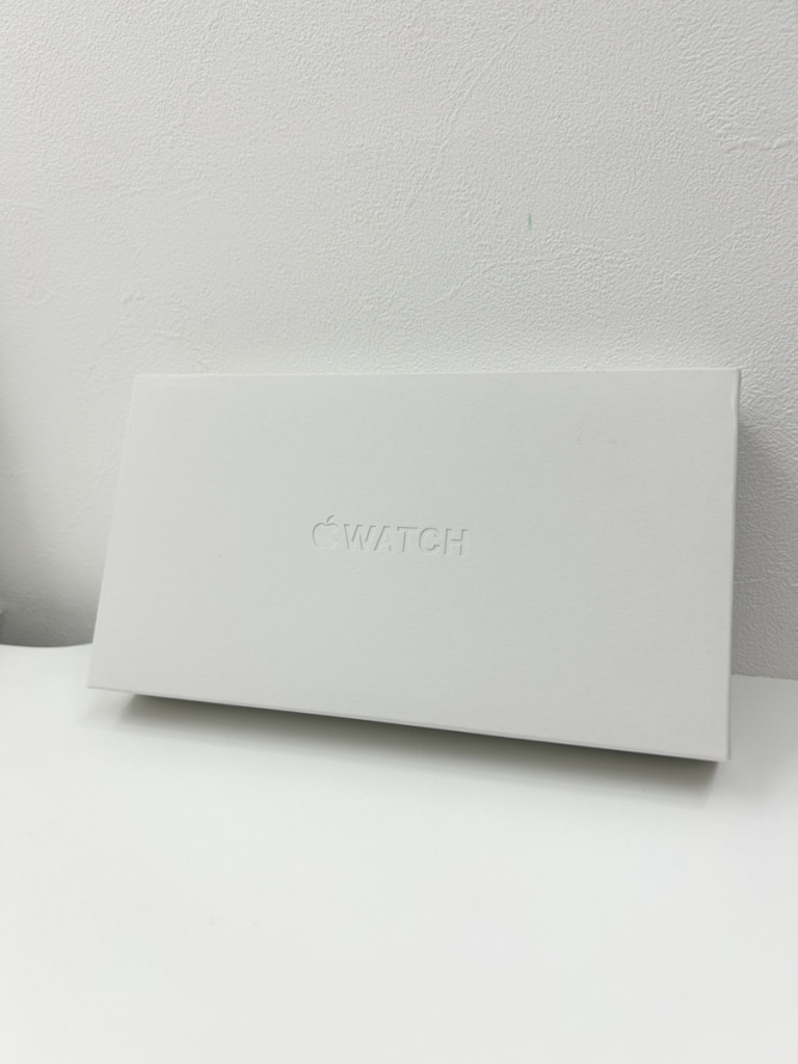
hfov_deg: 53.1
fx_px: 799
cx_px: 399
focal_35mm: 26
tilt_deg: -18.0
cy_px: 532
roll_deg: +1.9
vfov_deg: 67.3
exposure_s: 1/100
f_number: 1.5
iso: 32
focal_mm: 5.7
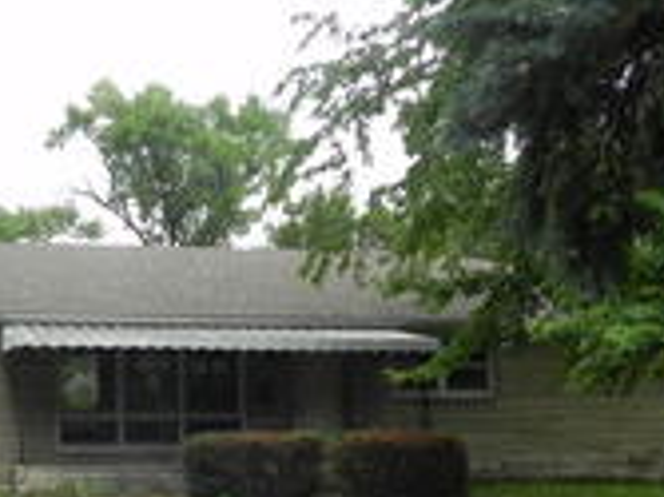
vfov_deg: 26.7
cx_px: 139
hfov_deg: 34.5
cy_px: 354
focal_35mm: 54
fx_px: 1035
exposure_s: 1/210
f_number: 5
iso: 160
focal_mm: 4.6
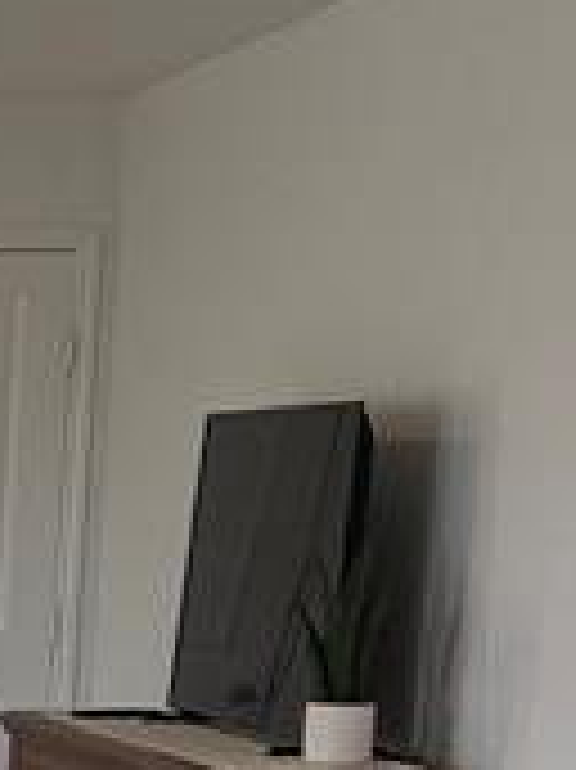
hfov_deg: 8.7
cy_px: 991
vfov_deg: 13.3
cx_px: -1112
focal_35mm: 144
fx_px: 3199
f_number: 1.78
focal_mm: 6.76
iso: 200
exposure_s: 1/173
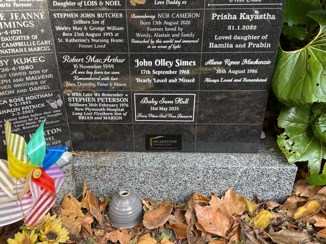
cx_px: 163
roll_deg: +1.2
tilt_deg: -24.8
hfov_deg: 67.3
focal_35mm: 26
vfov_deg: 53.1
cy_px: 122
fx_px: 245
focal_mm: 4.2
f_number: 1.6
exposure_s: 1/121
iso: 32
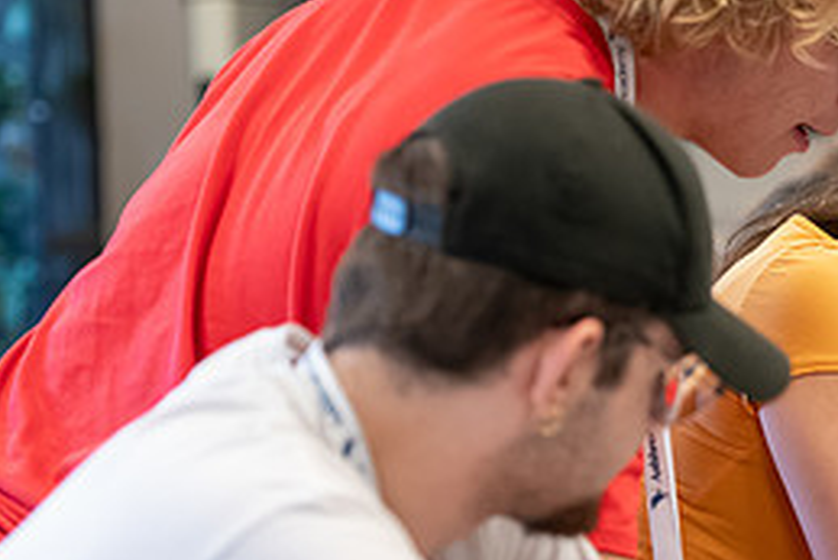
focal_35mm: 228
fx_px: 5310
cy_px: 390
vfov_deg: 6.0
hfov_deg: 8.9
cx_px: 925
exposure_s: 1/200
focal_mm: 102
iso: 1600
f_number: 3.2
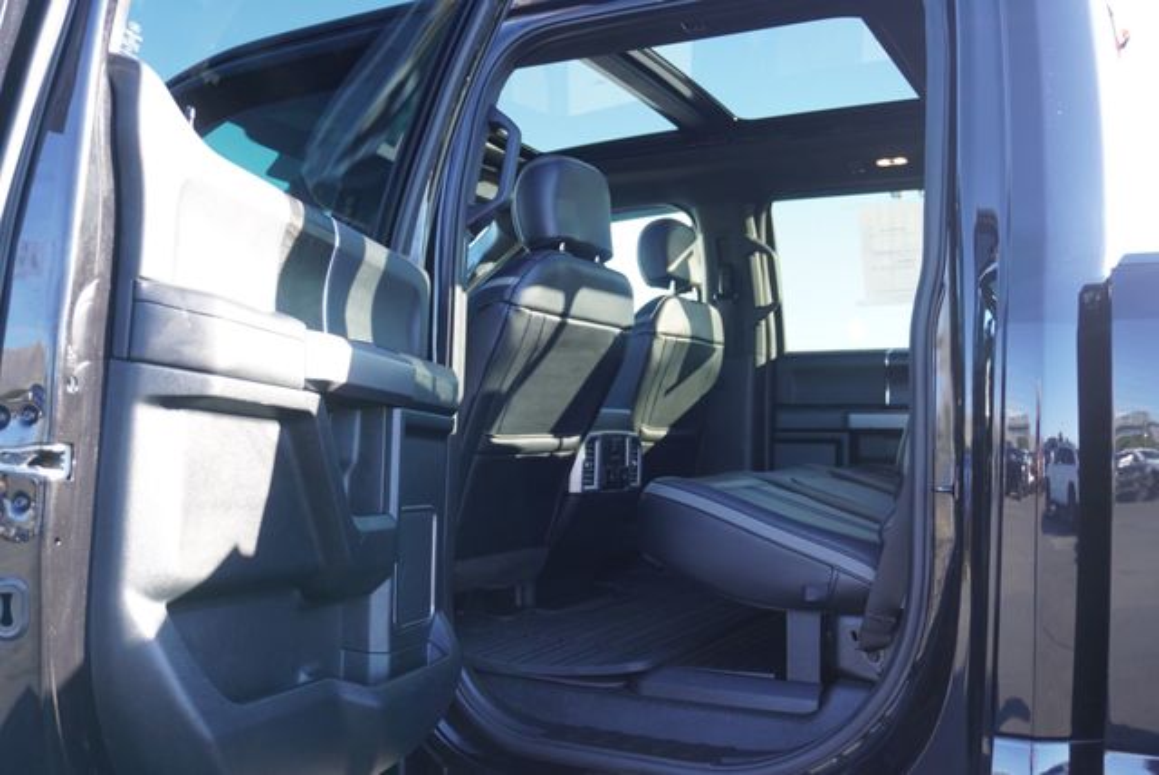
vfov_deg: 38.4
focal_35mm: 34
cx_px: 580
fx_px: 1112
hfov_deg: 55.1
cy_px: 388
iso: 160
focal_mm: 23
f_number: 4
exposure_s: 1/60
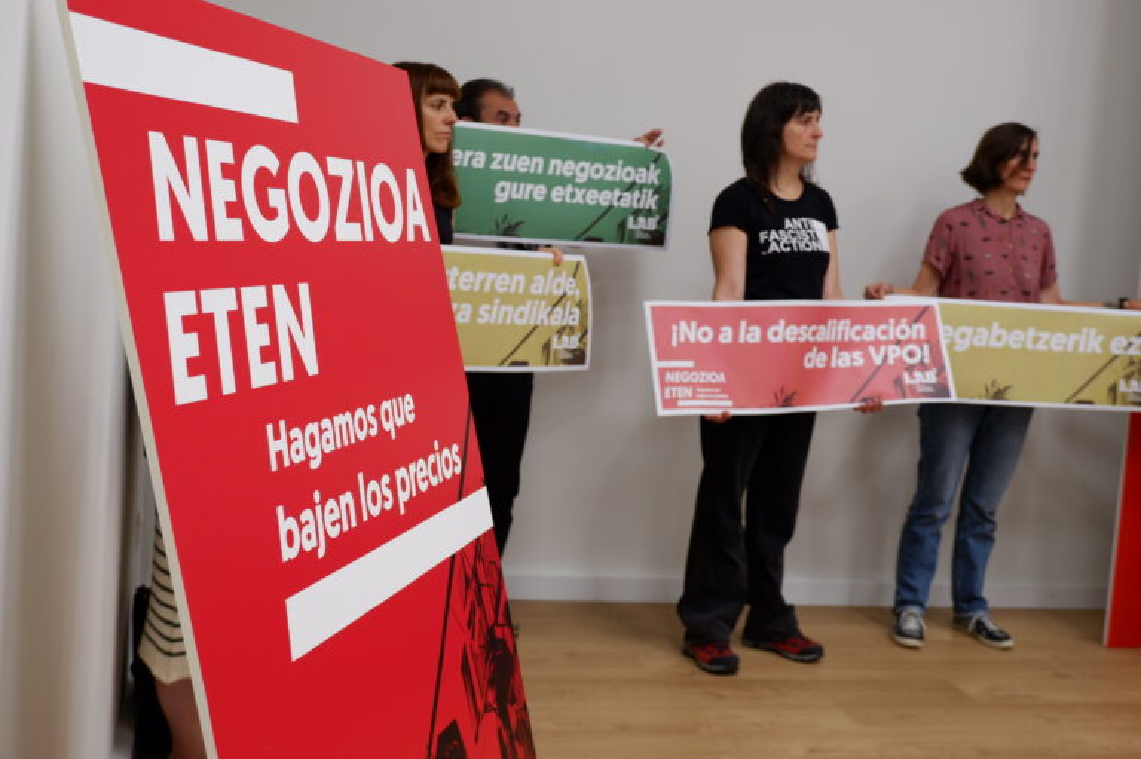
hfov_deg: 46.4
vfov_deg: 31.9
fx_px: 1330
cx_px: 570
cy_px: 380
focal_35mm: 42
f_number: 4.5
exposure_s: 1/42
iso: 250
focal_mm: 28.8
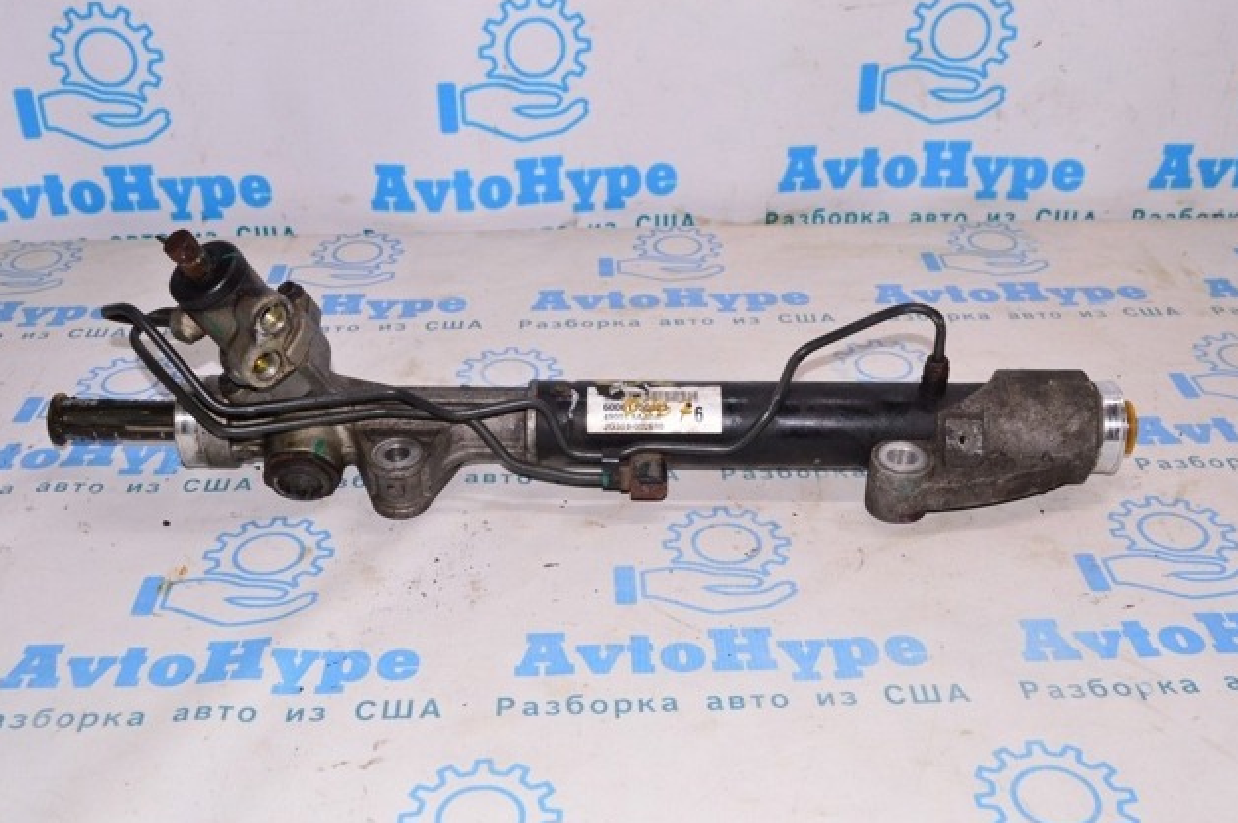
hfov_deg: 46.9
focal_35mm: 42
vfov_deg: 32.2
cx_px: 617
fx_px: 1426
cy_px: 408
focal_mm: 27
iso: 1600
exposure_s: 1/200
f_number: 8
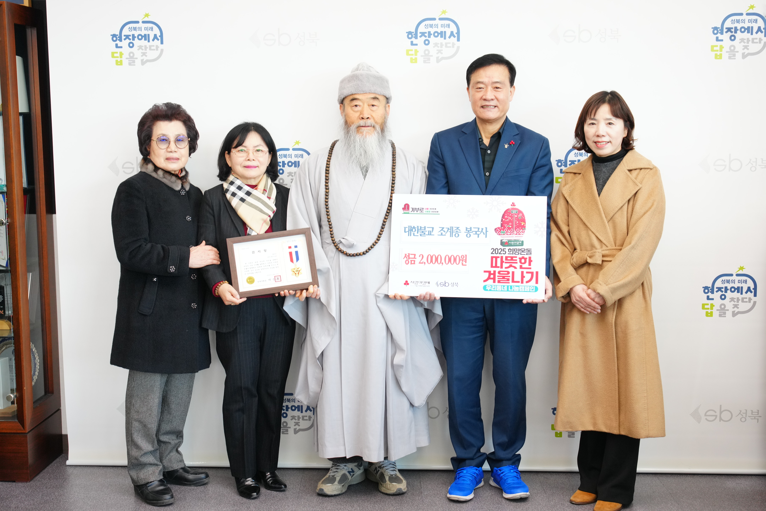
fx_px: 1043
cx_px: 383
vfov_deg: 27.5
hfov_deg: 40.3
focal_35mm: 49
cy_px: 256
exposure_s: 1/160
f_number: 5.6
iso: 1600
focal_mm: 49
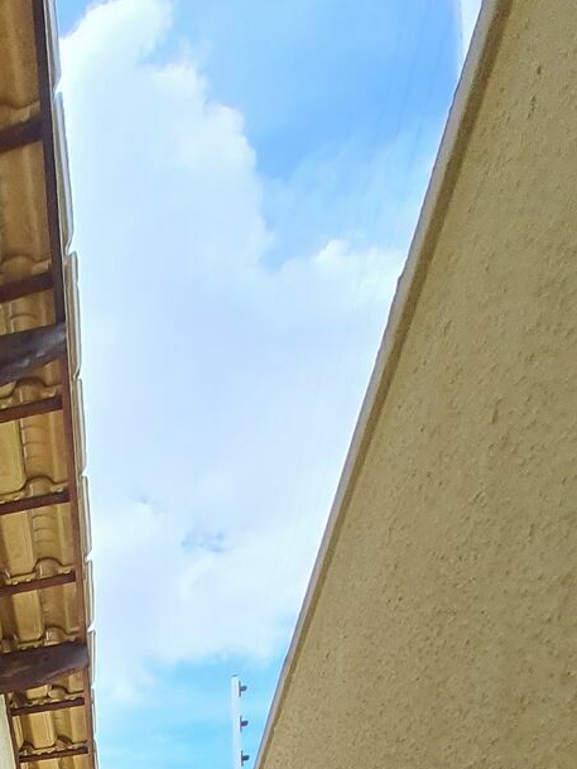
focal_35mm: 41
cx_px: -169
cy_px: 1121
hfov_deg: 28.8
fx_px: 911
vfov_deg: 29.8
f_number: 2.2
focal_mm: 1.74
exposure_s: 1/666
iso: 50
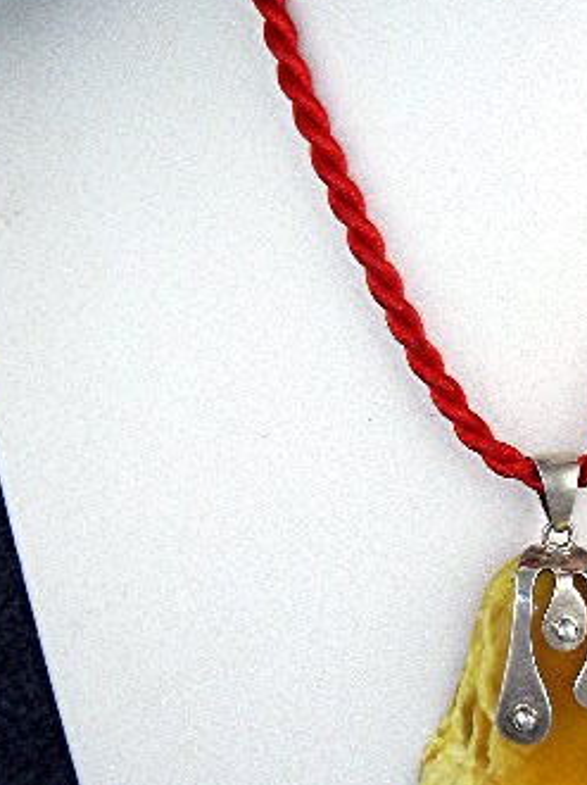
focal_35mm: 66
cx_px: 501
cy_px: 478
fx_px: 1494
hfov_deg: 21.8
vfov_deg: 29.3
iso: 160
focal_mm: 6.2
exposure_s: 1/34.8
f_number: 3.6
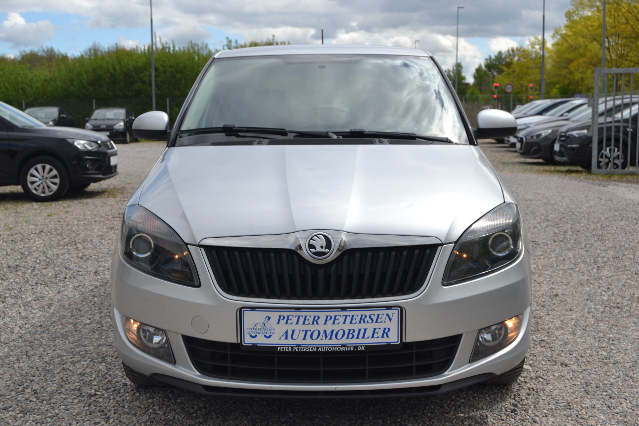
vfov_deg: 29.9
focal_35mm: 45
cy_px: 213
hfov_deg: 43.6
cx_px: 320
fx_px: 799
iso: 100
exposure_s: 1/250
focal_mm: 30
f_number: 8
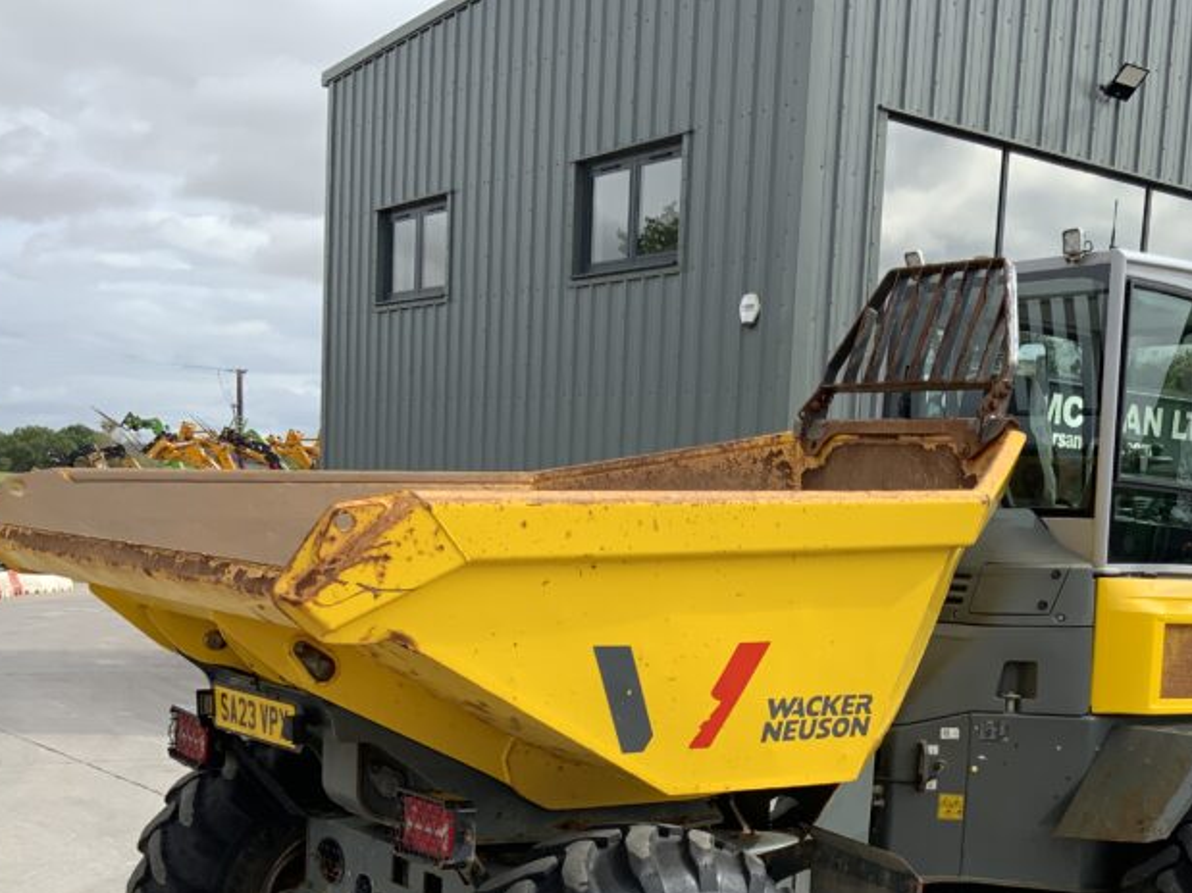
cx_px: 865
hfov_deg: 38.8
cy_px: 735
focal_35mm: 48
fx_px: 1653
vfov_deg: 29.5
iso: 16
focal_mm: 3
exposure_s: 1/1144
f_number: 1.8
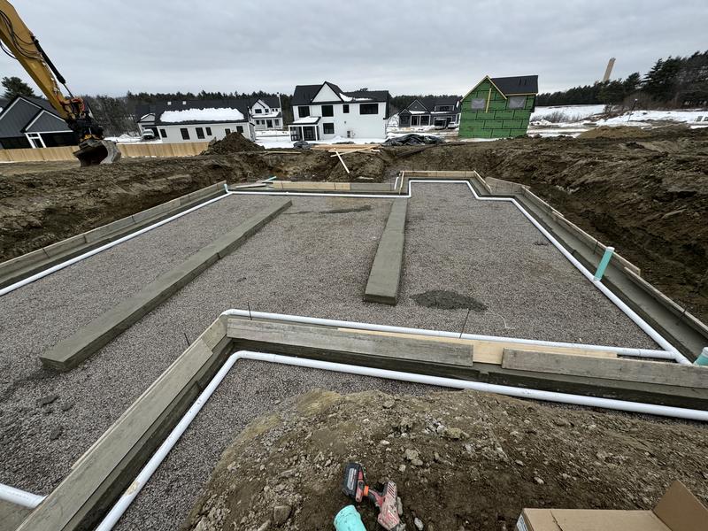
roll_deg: +2.0
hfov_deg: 102.1
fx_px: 286
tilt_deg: -28.0
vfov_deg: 85.7
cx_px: 354
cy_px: 266
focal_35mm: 14
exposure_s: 1/370
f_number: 2.2
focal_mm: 2.22
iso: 40
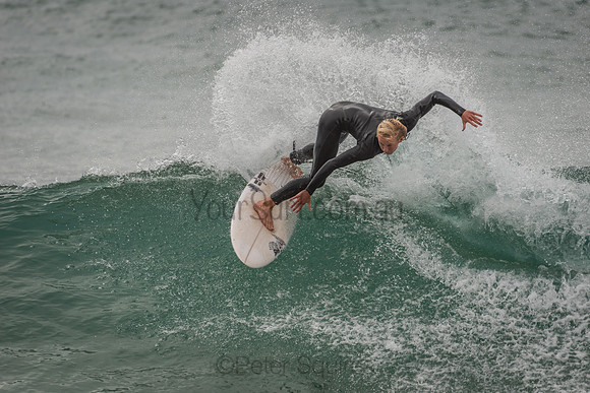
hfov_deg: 4.1
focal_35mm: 500
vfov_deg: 2.8
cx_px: 295
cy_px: 196
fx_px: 8196
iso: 220
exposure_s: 1/2000
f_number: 5.6
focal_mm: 500
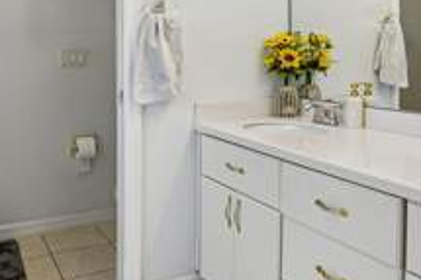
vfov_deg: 33.8
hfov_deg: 50.6
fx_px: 444
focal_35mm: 38
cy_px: 50
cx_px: 233
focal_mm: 17
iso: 160
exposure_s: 1/30
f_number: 8
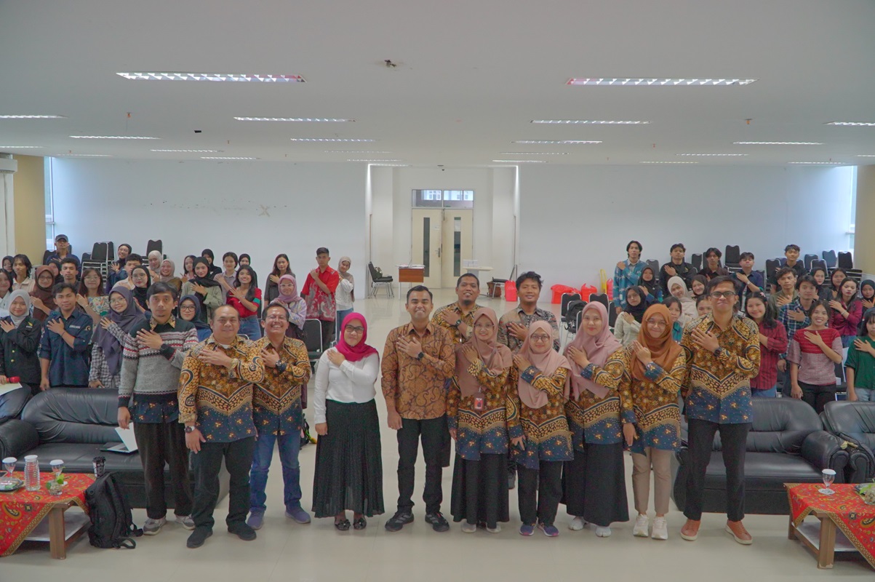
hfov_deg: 60.3
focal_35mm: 31
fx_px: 753
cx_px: 438
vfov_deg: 42.3
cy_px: 291
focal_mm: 21
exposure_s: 1/160
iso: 16000
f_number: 4
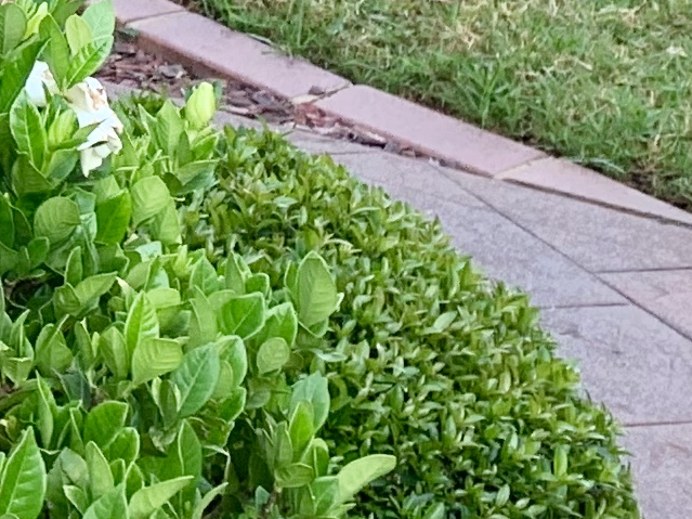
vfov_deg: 8.2
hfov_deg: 10.3
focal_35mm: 164
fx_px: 3278
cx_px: -1017
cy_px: -791
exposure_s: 1/151
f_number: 1.8
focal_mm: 4.25
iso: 25
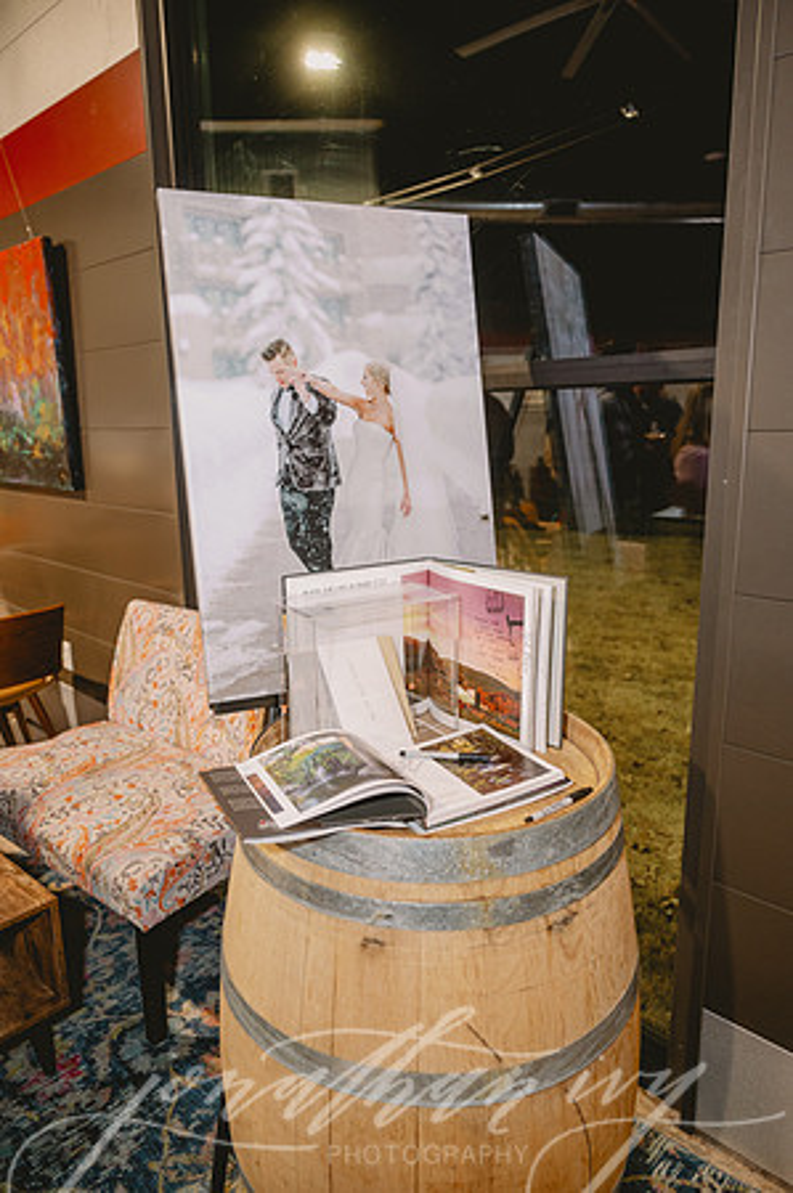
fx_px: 795
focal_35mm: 24
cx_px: 396
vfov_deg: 73.8
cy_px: 596
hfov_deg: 53.0
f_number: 2.8
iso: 2500
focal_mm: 24
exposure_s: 1/125
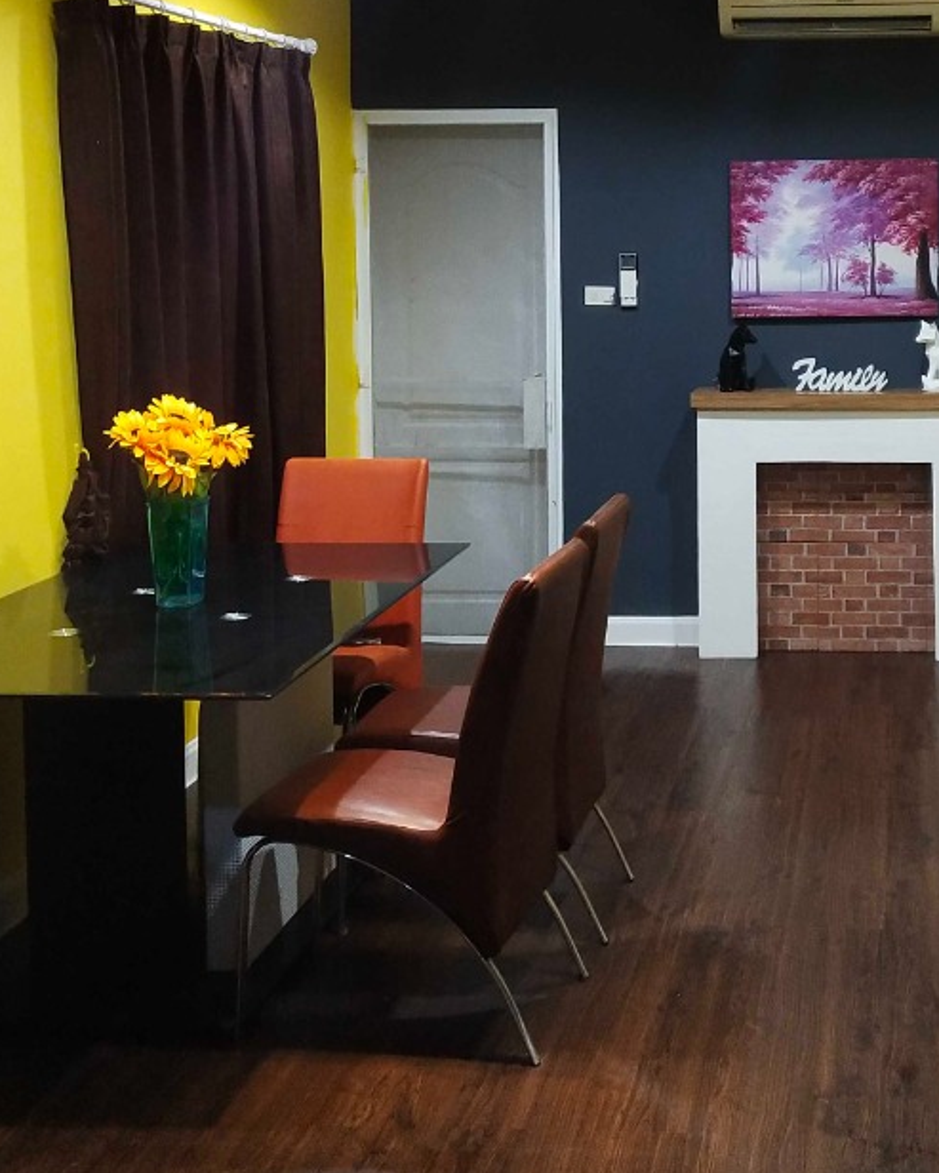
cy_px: 324
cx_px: 783
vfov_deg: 32.5
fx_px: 1980
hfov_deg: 26.1
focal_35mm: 57
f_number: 1.8
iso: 404
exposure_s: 1/50
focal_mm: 3.95
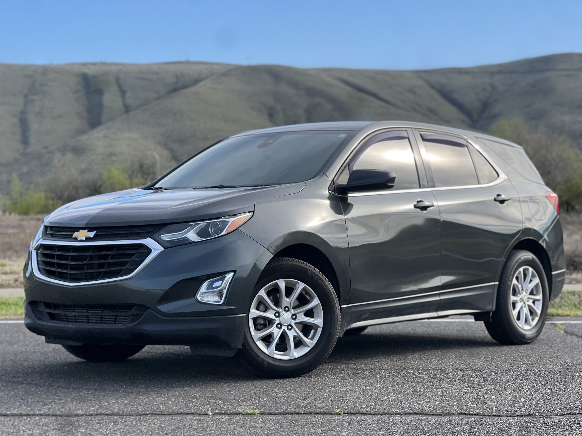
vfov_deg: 19.1
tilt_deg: +1.5
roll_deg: +1.7
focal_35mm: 77
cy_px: 218
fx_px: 1295
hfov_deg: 25.3
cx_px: 291
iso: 25
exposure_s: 1/308
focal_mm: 9
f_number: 2.8
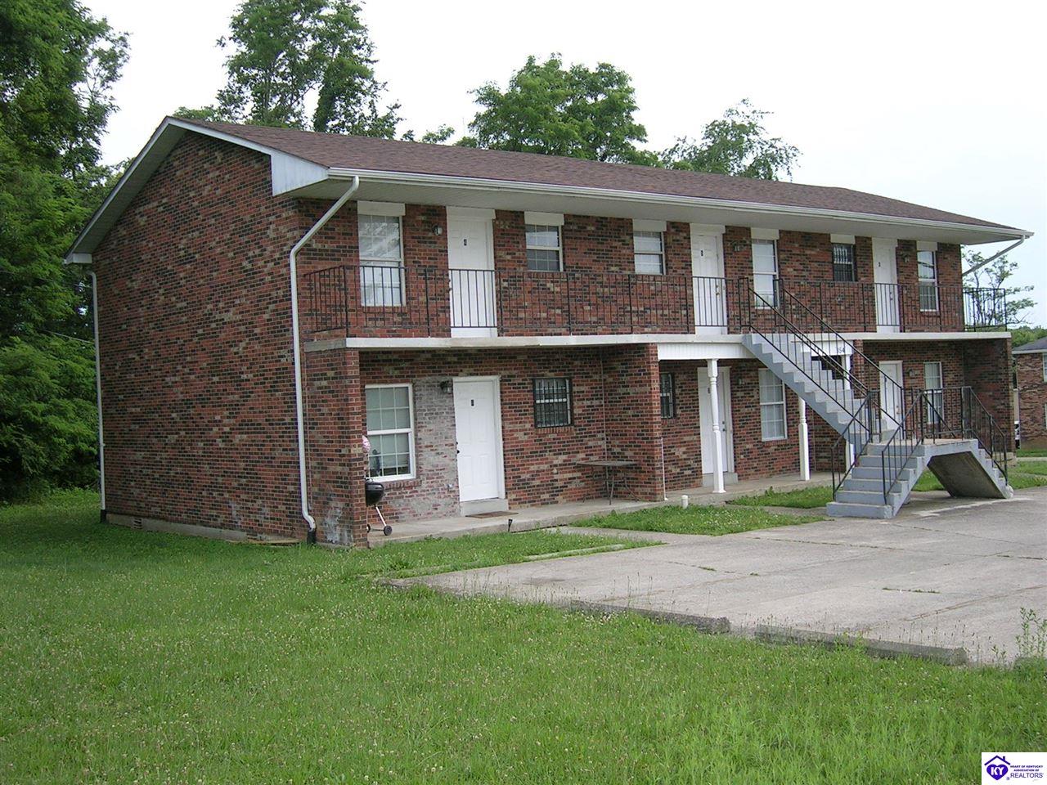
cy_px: 392
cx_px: 524
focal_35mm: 44
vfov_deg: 32.9
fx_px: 1331
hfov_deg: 42.9
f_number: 3
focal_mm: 6.7
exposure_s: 1/298
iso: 50
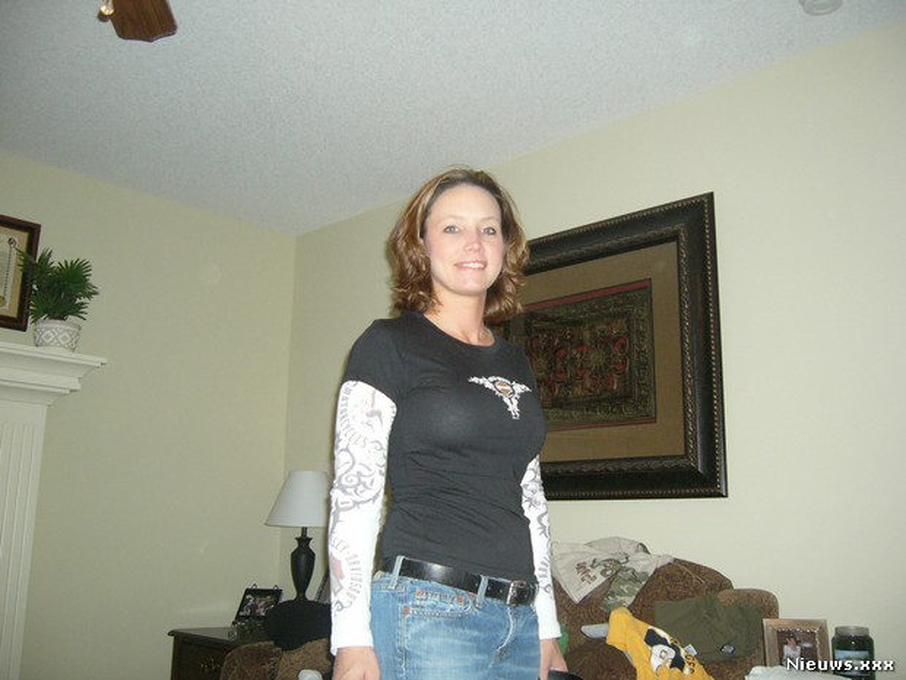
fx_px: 916
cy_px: 340
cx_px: 453
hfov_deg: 52.6
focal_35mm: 35
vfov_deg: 40.7
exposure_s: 1/60
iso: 300
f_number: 2.8
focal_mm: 5.8
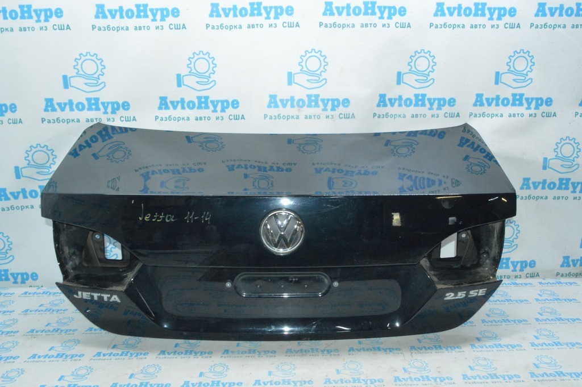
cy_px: 194
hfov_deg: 67.4
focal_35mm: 27
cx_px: 291
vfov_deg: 47.9
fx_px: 436
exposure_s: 1/40
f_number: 16
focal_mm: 18
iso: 4000
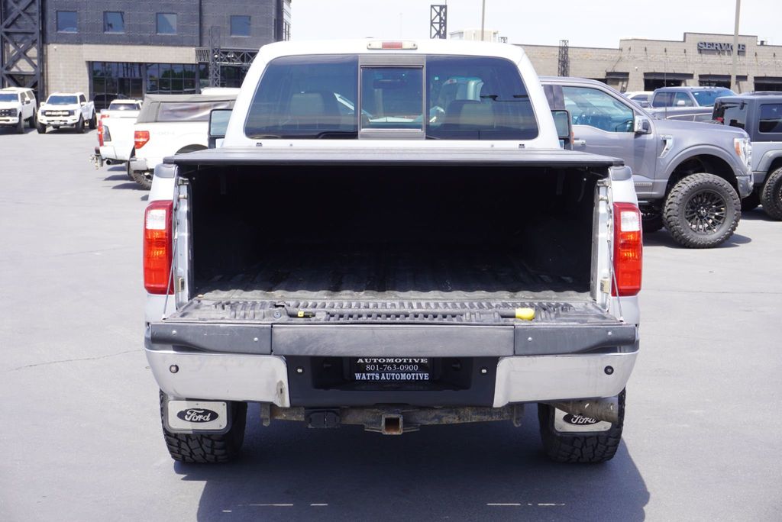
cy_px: 261
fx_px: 1108
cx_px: 391
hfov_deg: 38.9
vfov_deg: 26.5
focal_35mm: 51
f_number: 8
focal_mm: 34
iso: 100
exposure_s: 1/100
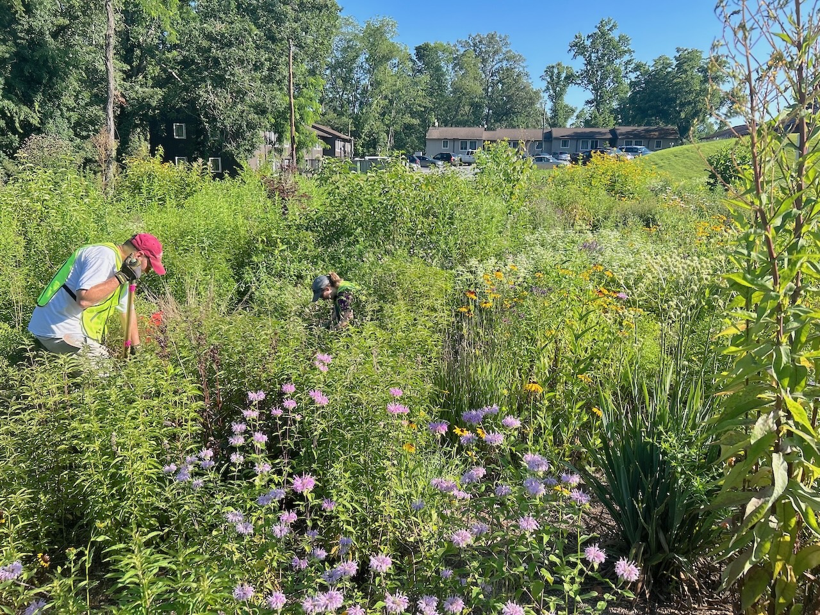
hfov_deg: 67.3
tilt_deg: -12.0
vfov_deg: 53.1
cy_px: 308
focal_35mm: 26
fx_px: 616
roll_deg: -1.7
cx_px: 410
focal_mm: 5.7
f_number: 1.5
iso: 50
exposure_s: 1/1326
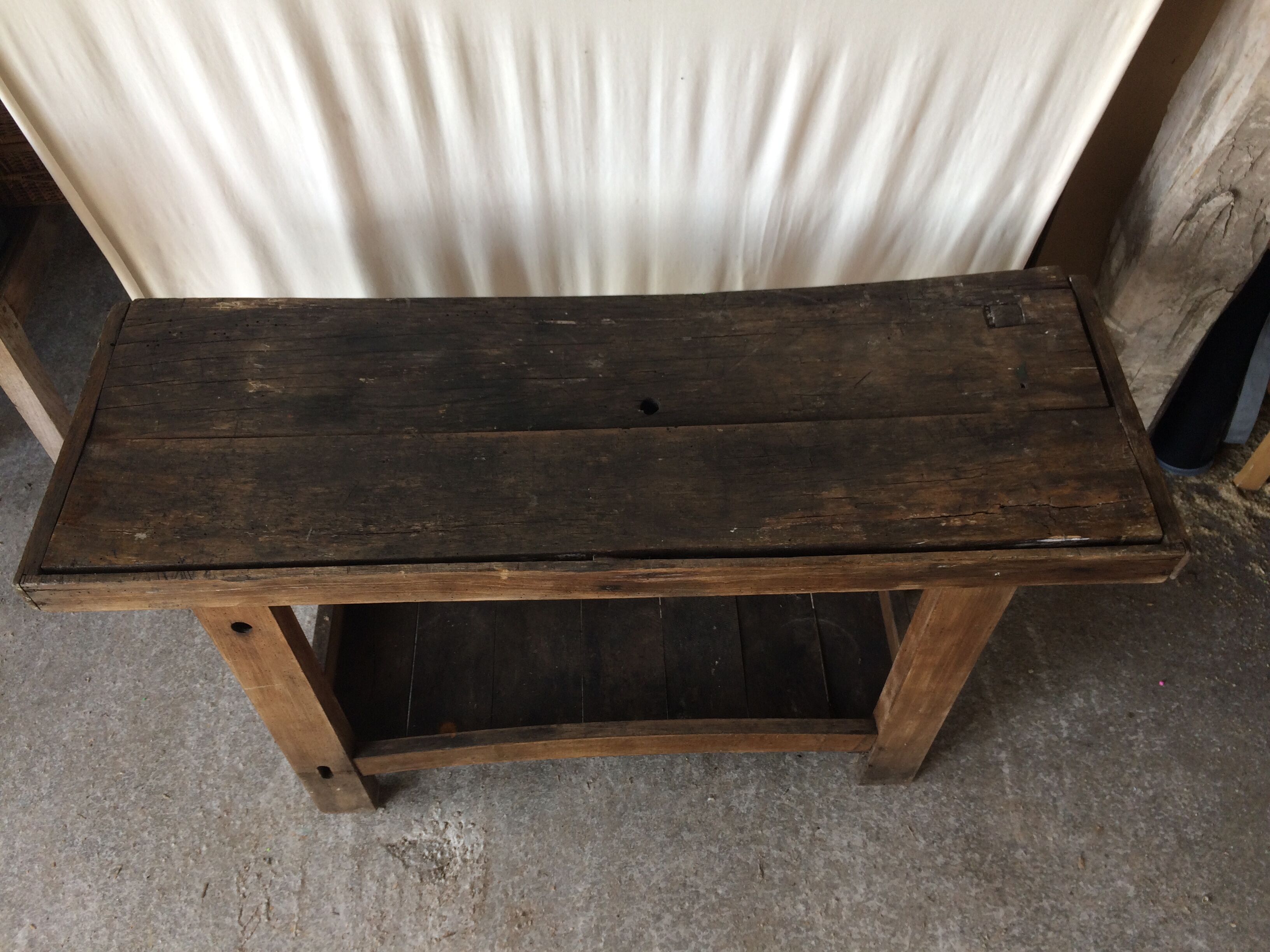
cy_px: 476
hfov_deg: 61.7
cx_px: 635
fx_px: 1064
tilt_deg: -52.7
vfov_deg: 48.2
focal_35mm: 29
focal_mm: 4.15
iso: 50
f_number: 2.2
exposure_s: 1/50
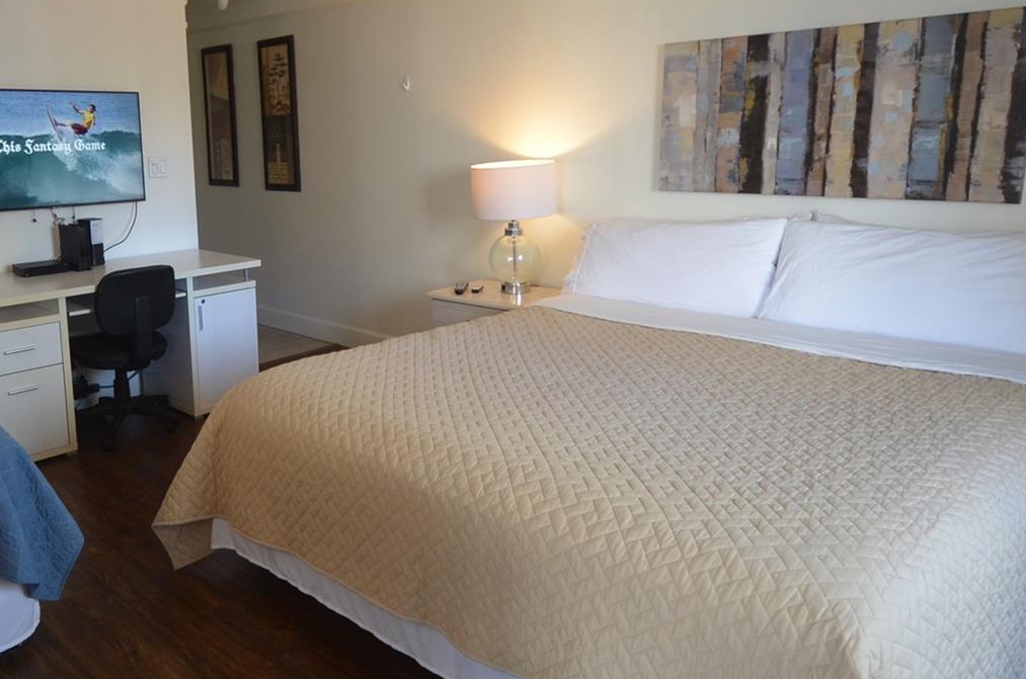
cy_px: 271
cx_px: 332
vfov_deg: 42.2
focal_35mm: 31
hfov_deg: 59.2
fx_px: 876
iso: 640
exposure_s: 1/60
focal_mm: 13
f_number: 4.5
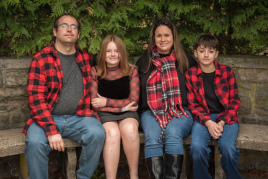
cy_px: 90
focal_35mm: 51
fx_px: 382
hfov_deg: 38.7
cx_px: 137
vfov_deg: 26.4
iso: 100
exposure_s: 1/160
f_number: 3.5
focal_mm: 50
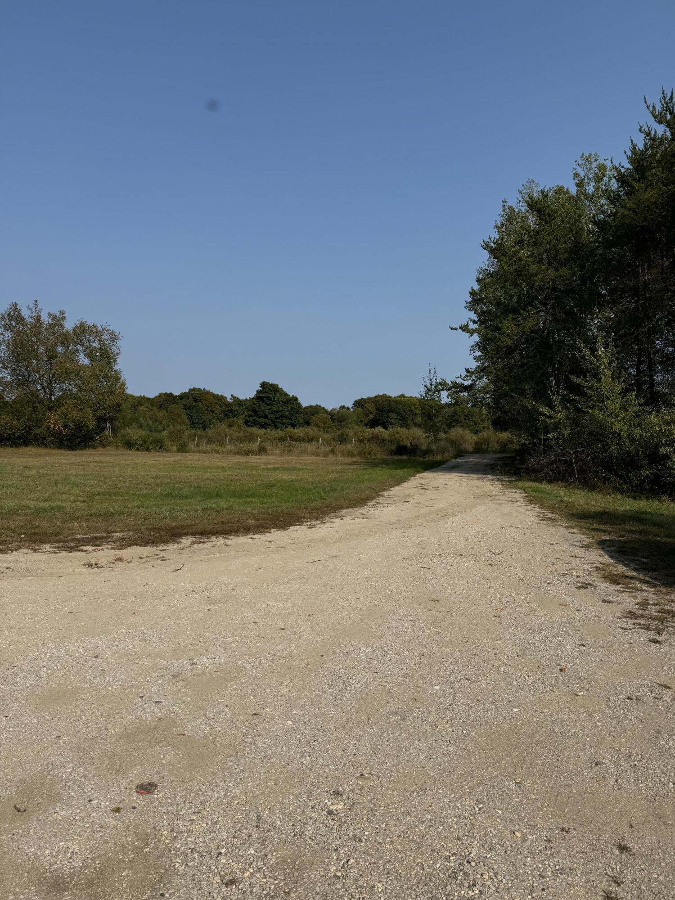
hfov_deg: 56.8
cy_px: 450
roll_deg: +0.8
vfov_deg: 71.6
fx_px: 624
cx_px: 338
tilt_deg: -3.3
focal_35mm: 24
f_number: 1.78
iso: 80
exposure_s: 1/7092
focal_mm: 6.76
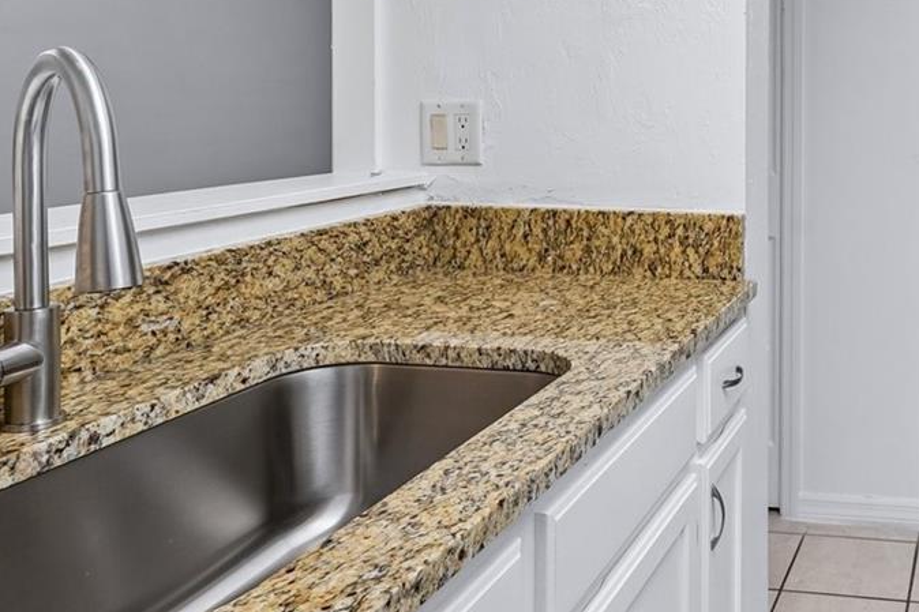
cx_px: 840
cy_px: 95
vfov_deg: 33.7
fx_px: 970
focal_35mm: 38
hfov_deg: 45.6
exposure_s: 1/8
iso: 400
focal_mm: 16
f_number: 8
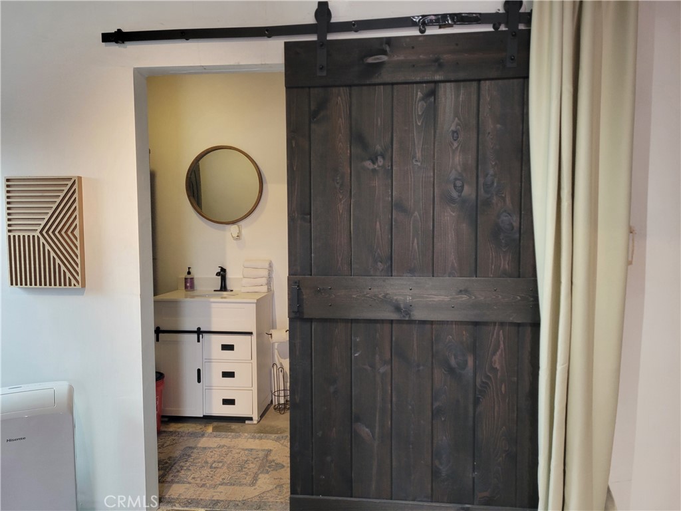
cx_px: 340
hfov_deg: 67.3
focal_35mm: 26
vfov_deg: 53.1
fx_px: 511
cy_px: 256
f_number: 1.8
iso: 250
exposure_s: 1/120
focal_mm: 5.4
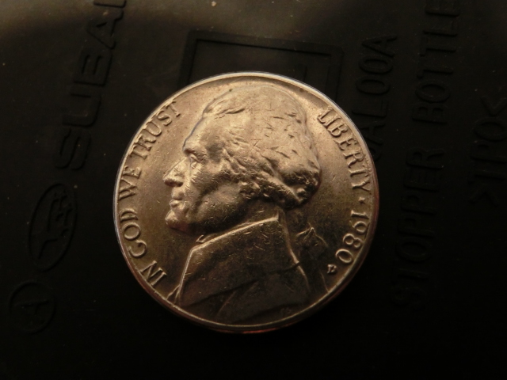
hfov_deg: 55.4
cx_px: 254
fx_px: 483
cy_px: 190
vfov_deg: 42.9
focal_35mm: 33
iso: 800
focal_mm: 5.93
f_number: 3.7
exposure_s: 1/13
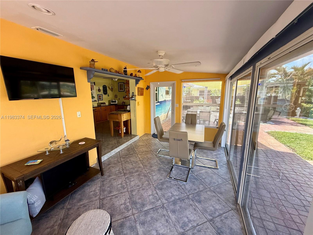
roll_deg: +0.0
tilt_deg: -10.4
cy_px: 118
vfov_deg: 85.7
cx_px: 156
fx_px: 127
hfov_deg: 102.1
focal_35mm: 14
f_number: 2.2
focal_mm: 2.22
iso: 200
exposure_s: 1/99
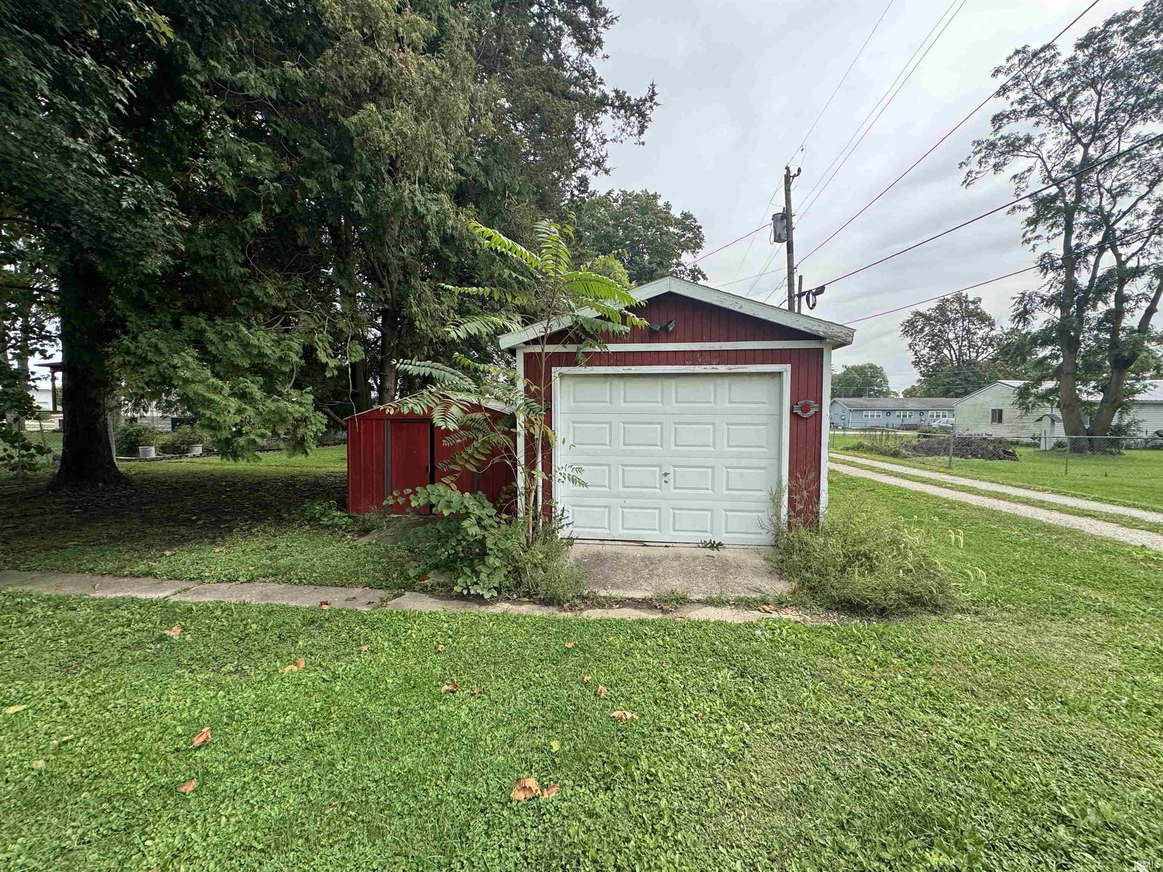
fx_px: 470
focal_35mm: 14
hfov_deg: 102.1
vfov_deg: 85.7
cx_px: 582
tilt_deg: -1.5
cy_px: 436
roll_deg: +0.8
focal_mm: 2.22
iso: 50
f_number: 2.2
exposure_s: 1/707
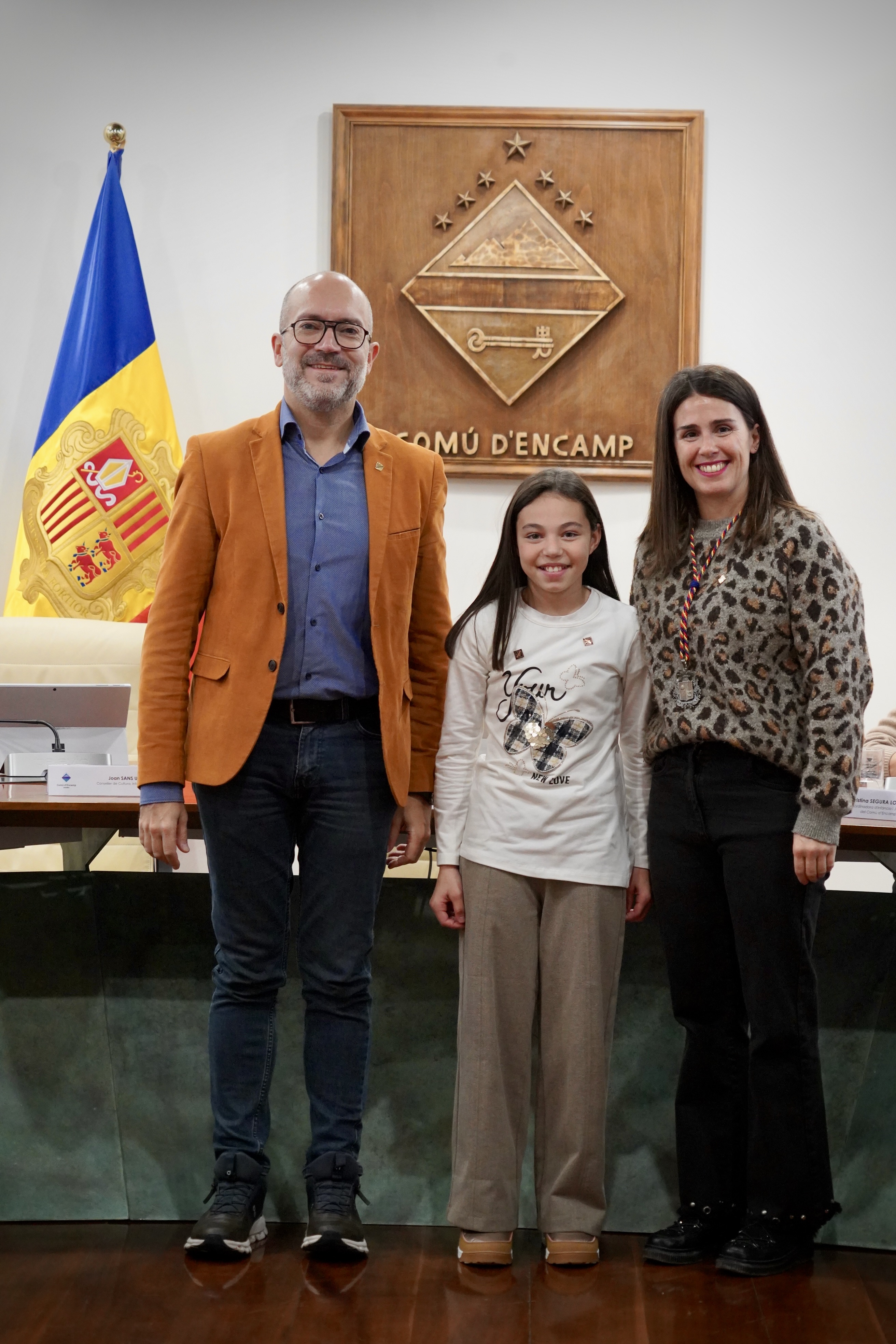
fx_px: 3360
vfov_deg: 22.6
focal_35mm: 90
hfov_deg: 15.2
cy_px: 672
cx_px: 448
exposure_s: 1/160
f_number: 5.6
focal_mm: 90
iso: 6400
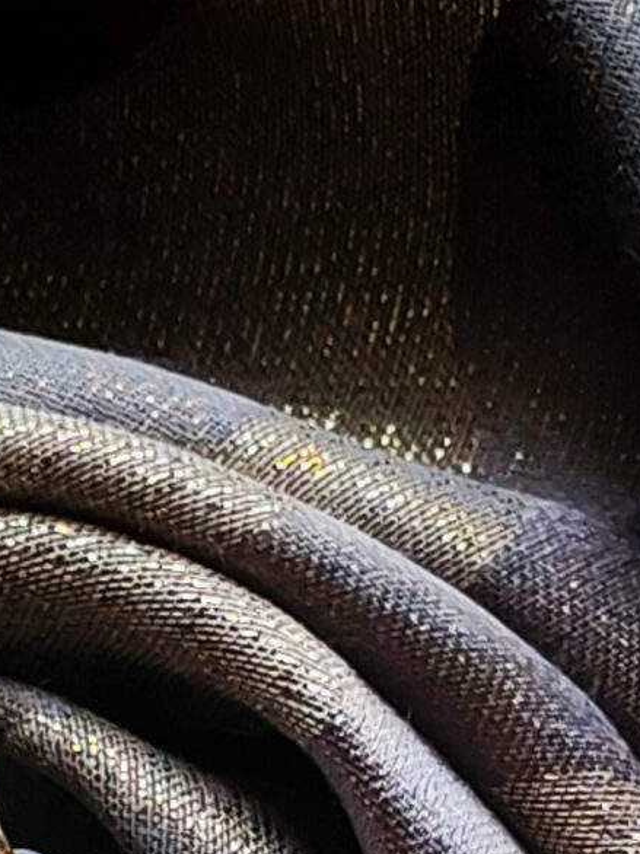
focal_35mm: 236
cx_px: 214
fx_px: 5822
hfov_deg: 6.3
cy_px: 1561
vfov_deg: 8.1
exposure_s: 1/100
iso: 80
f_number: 1.9
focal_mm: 6.12
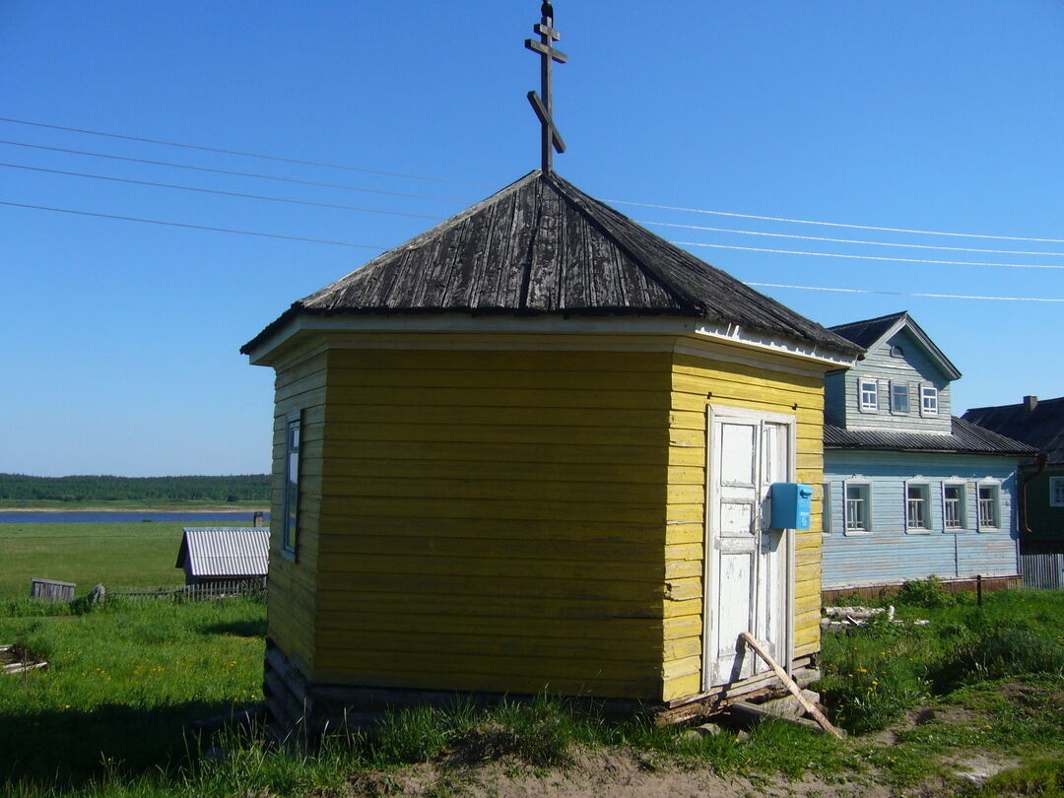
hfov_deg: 52.6
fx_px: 1076
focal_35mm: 35
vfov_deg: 40.7
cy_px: 399
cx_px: 532
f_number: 5.6
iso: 80
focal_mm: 5.8
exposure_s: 1/400
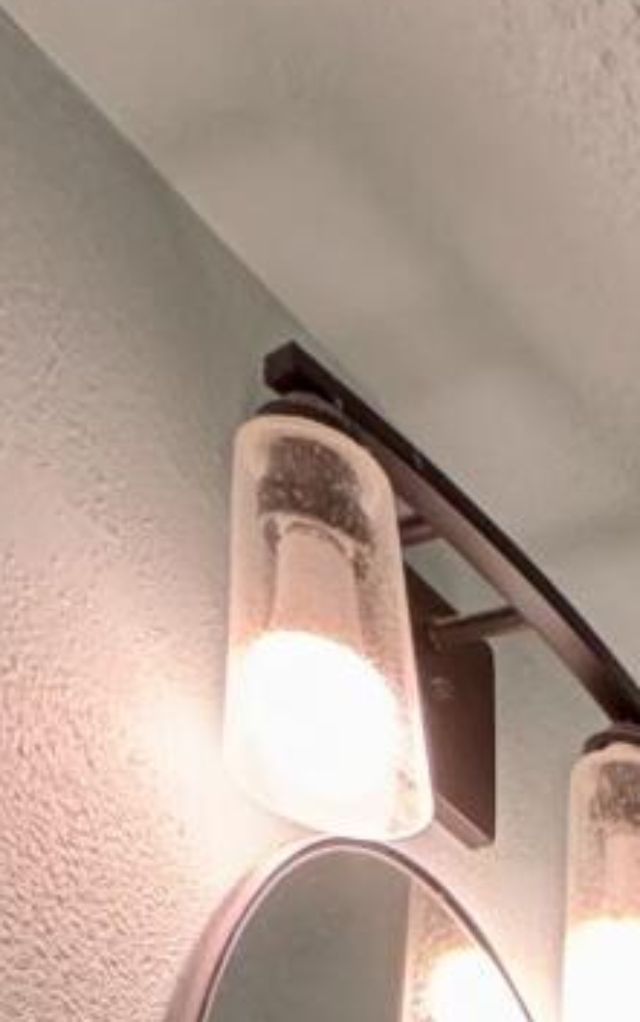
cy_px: 2808
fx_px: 2341
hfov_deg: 12.9
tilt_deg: -10.6
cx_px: 1399
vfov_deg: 12.8
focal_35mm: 84
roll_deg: -0.4
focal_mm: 2.22
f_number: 2.2
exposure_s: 1/120
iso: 200
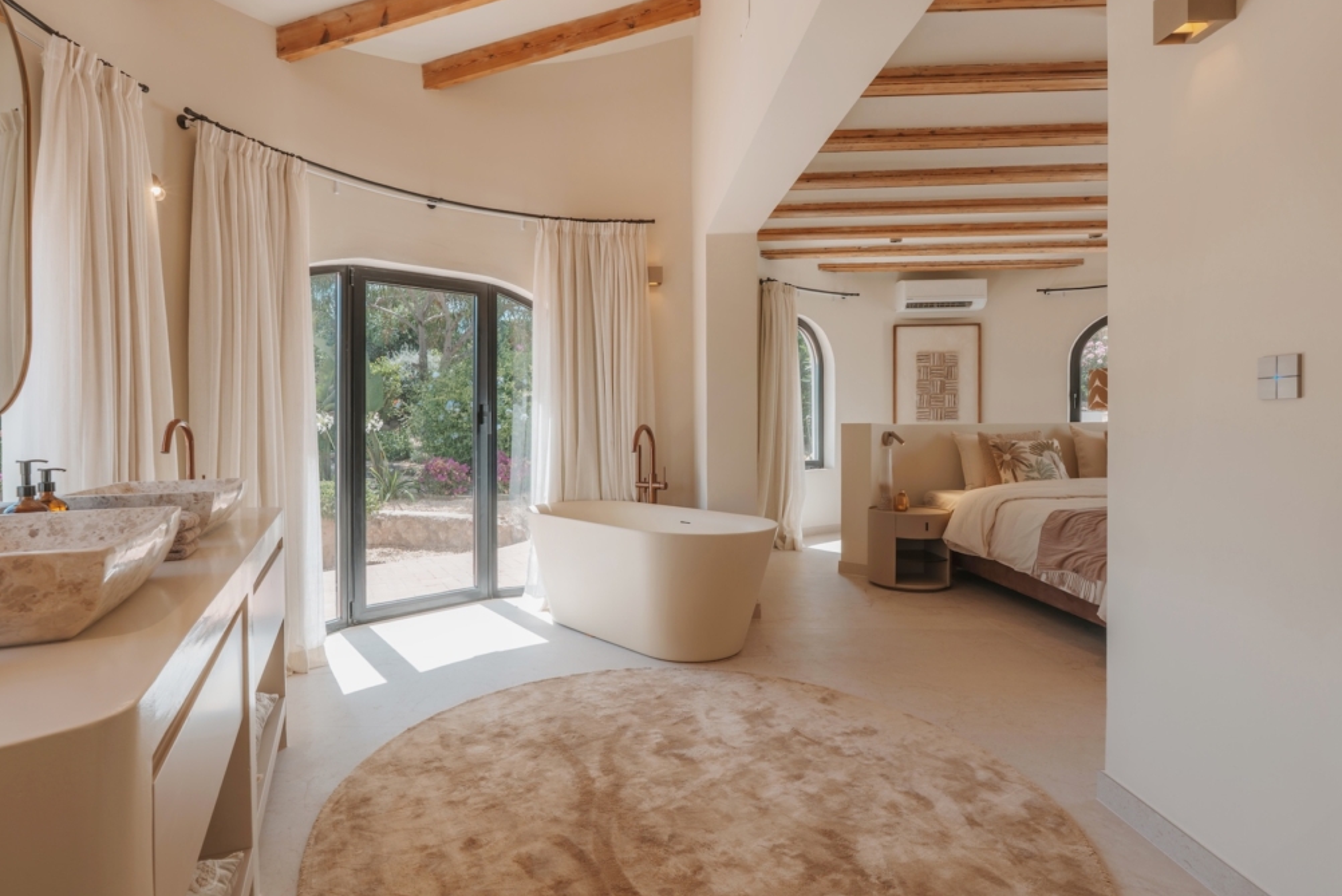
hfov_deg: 84.8
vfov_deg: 63.0
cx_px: 599
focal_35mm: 20
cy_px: 421
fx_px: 731
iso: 50
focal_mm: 16.5
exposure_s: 1/100
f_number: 10
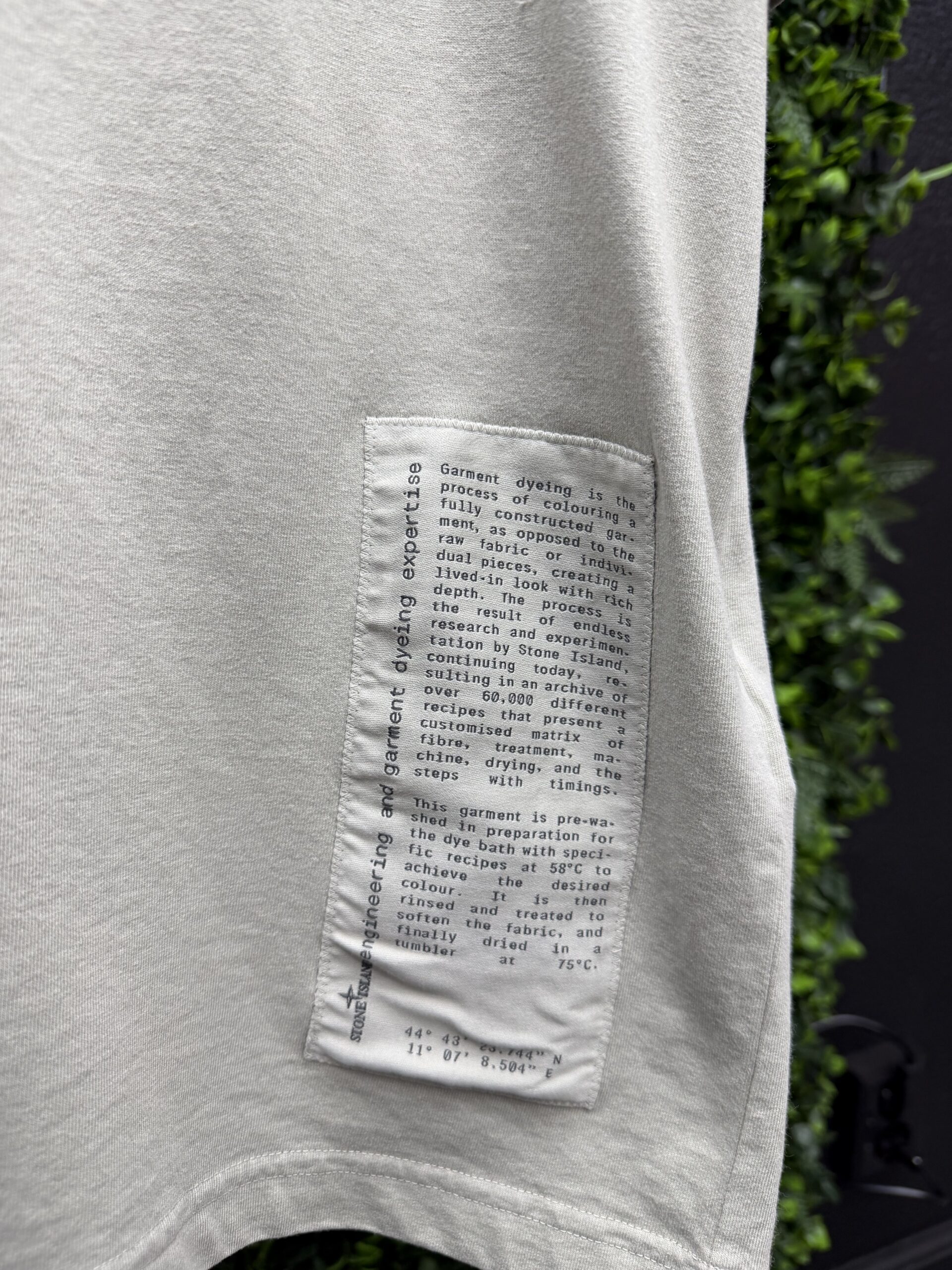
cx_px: 476
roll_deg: -0.9
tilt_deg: -10.8
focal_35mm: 24
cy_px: 635
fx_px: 880
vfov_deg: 71.6
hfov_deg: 56.8
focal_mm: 6.76
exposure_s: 1/84
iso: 100
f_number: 1.78
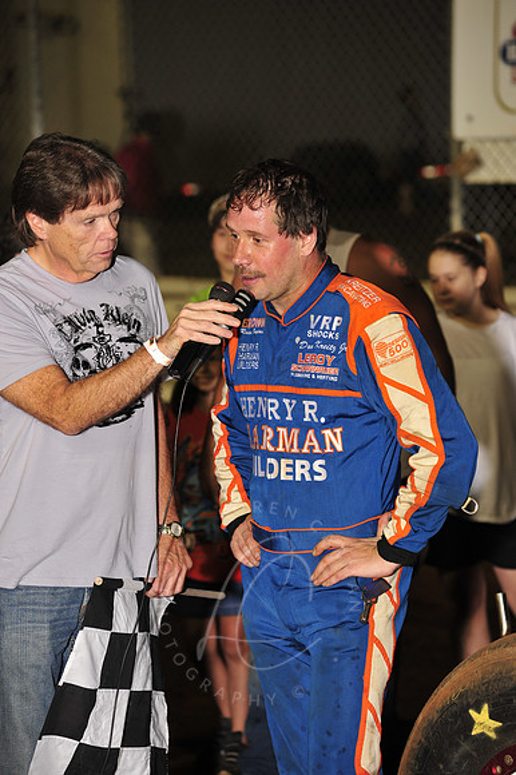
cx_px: 258
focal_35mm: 155
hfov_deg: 8.8
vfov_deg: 13.3
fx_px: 3336
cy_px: 388
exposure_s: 1/200
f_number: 5.6
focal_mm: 155
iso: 500
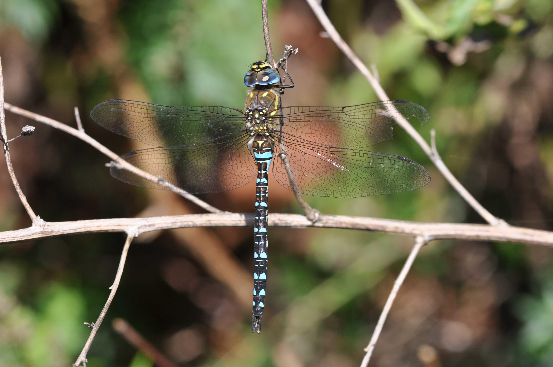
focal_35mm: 158
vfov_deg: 8.7
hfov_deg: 13.1
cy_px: 184
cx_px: 276
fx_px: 2416
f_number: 10
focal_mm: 105
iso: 250
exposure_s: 1/320
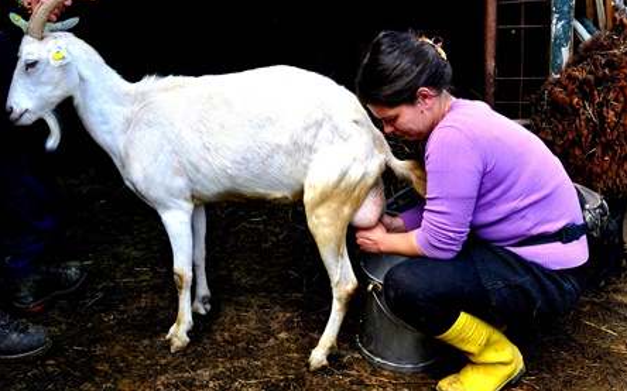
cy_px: 206
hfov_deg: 52.8
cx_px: 315
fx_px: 632
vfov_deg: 34.4
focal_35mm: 37
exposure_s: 1/125
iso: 200
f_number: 5.6
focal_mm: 24
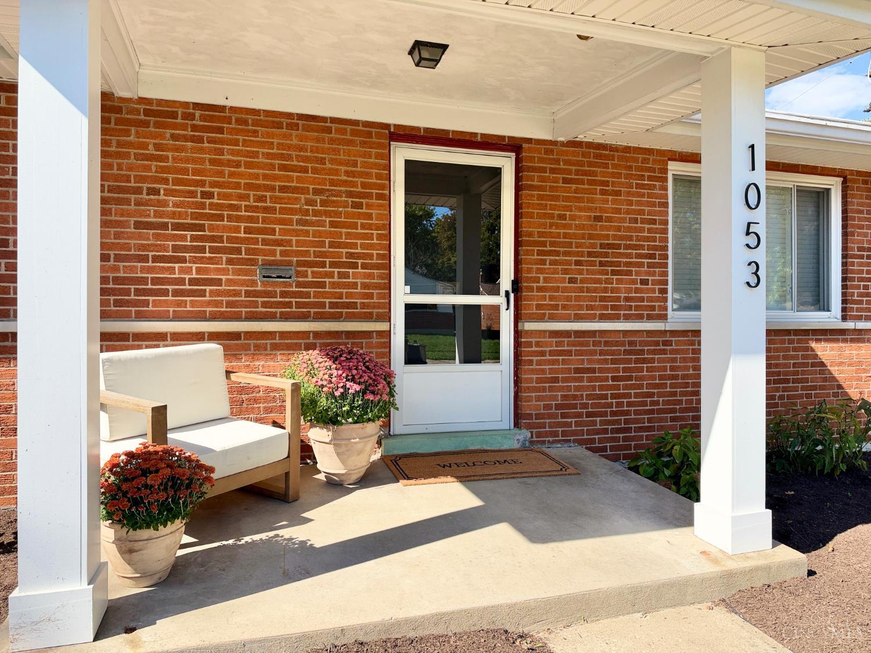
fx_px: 604
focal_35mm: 24
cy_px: 326
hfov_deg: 71.6
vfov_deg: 56.8
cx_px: 436
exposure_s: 1/2703
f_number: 1.8
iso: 100
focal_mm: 6.93
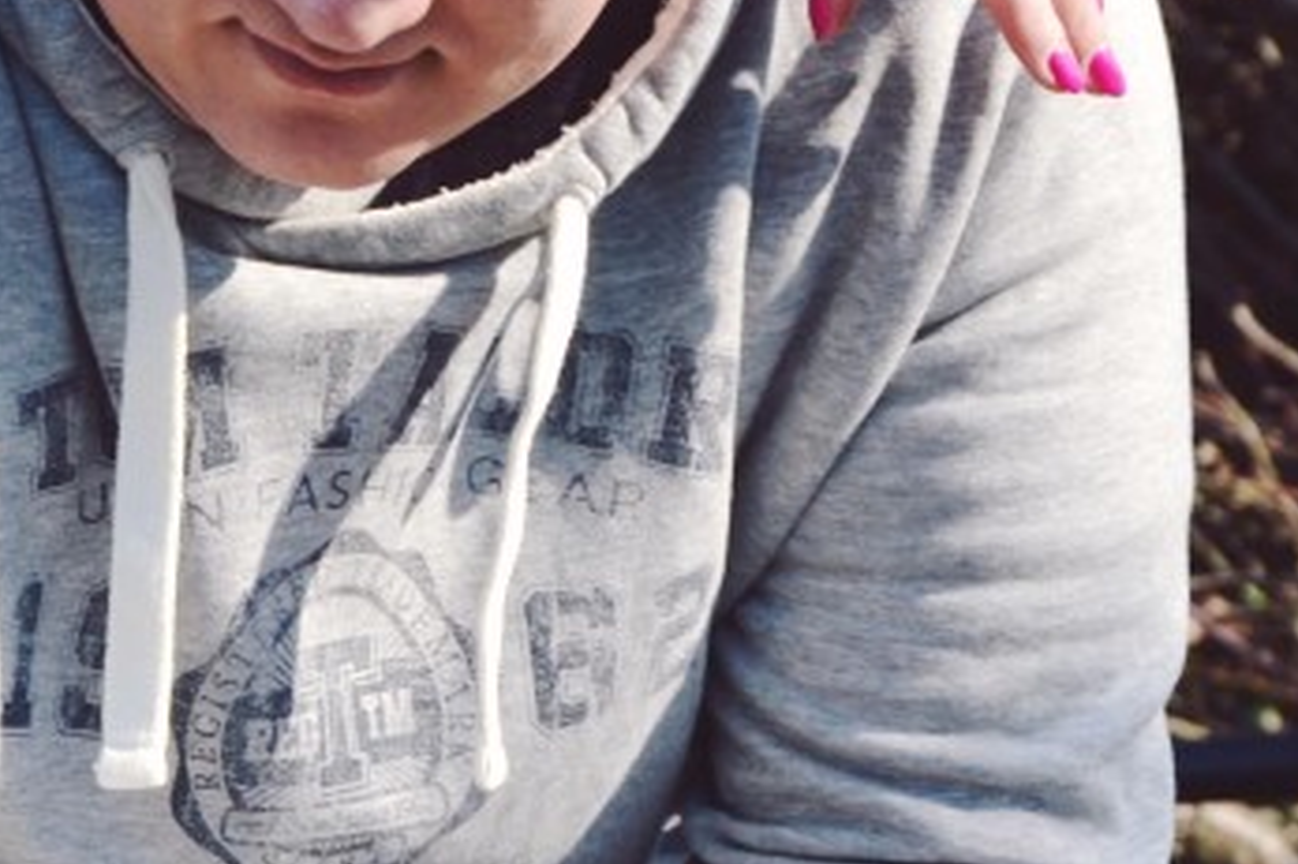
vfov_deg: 6.1
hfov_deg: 8.9
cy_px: 342
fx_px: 8132
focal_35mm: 226
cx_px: -677
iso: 110
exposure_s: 1/125
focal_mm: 45
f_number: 5.6
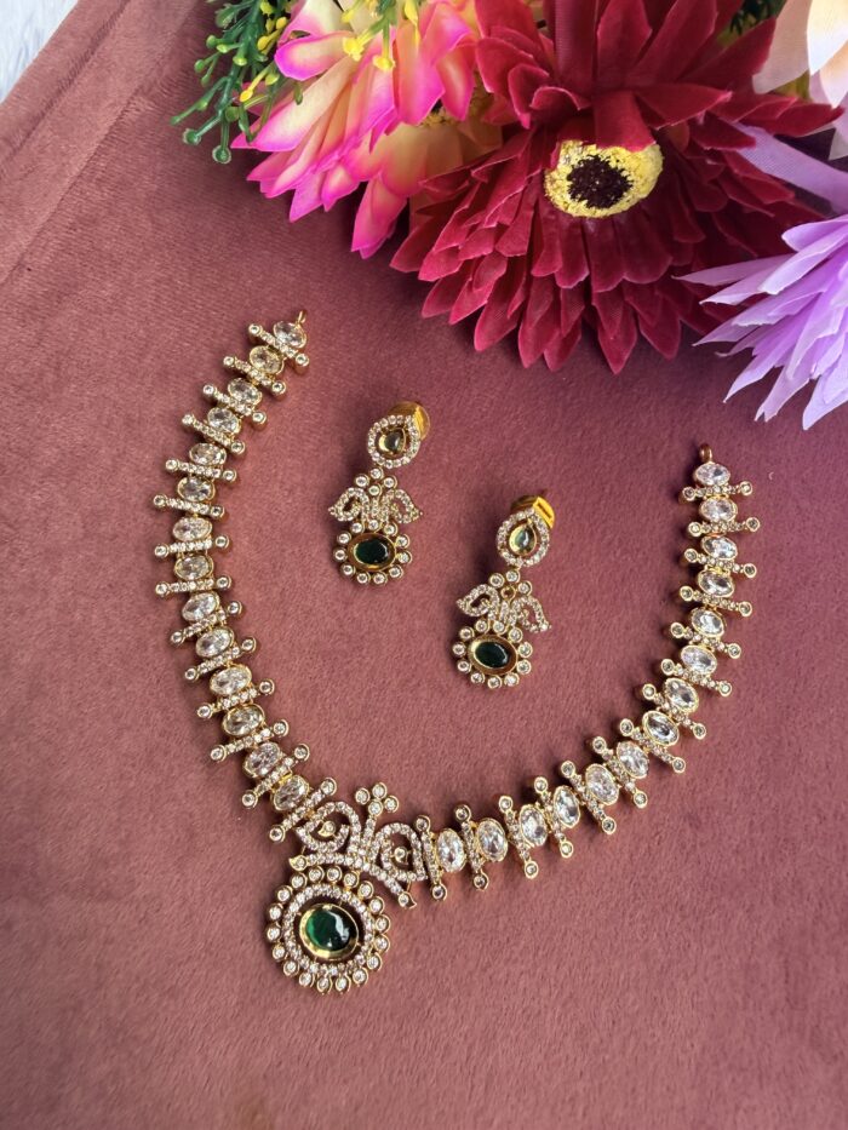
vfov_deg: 71.6
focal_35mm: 24
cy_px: 565
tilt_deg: -73.1
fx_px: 784
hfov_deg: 56.8
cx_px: 424
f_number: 2.2
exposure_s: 1/121
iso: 250
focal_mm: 2.22
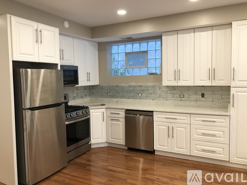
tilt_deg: -4.5
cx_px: 124
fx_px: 200
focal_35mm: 28
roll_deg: +1.5
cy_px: 92
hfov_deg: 63.5
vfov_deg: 49.7
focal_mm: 3.99
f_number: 1.8
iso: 40
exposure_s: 1/30
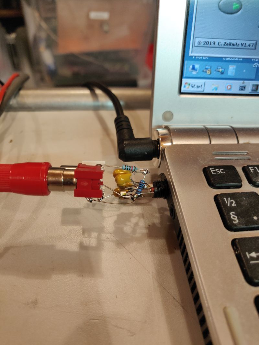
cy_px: 172
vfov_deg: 69.4
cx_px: 130
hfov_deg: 54.9
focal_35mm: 25
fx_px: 249
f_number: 1.7
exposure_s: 1/25
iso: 500
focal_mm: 4.25
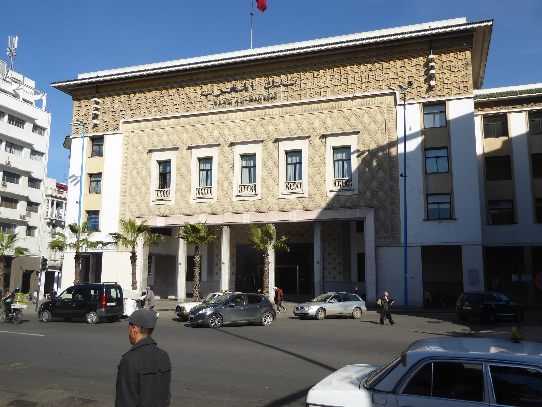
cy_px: 204
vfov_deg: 41.8
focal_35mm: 34
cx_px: 271
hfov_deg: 54.0
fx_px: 532
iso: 80
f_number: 3.6
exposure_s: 1/800
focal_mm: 5.8
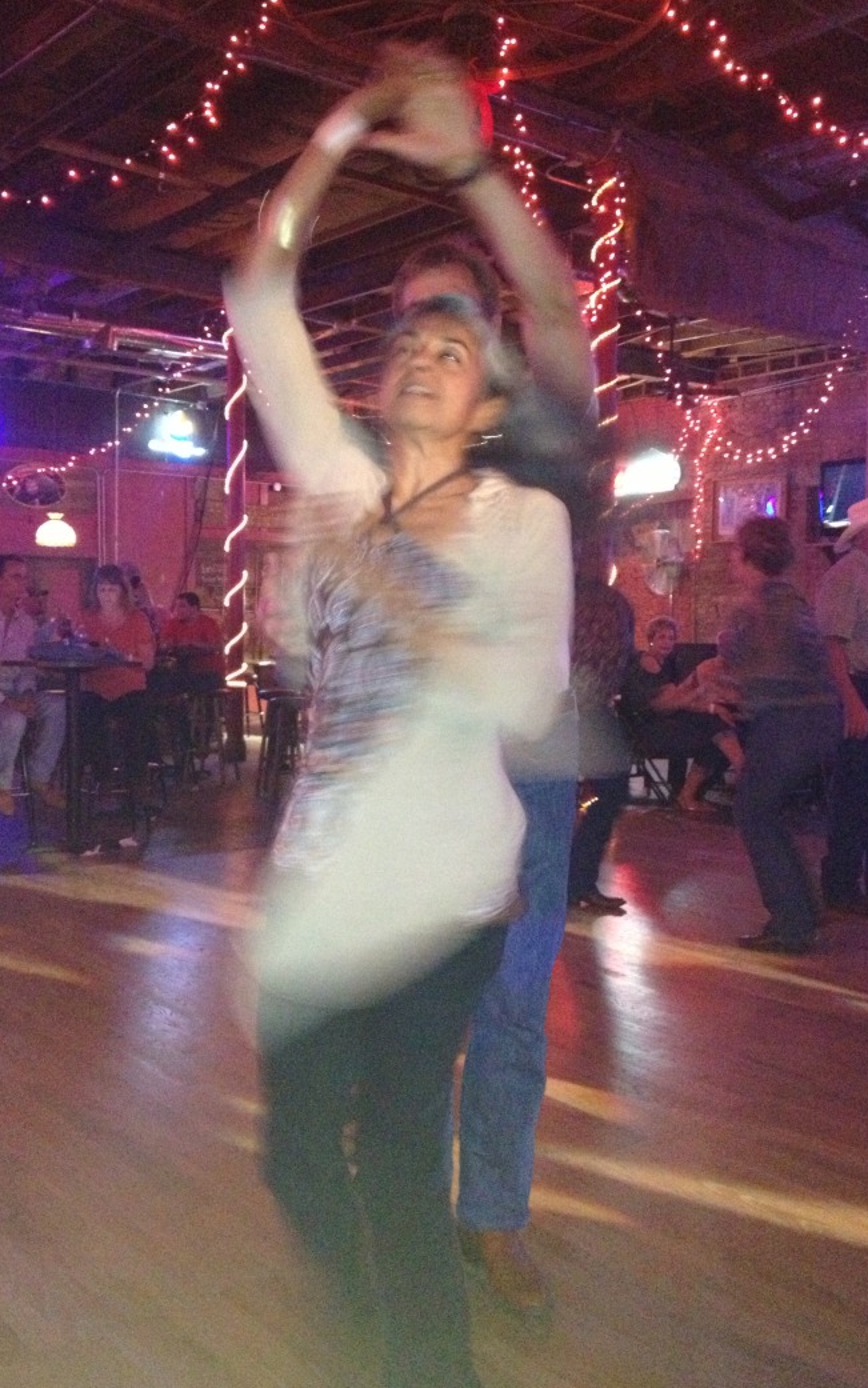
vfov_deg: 51.5
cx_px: 416
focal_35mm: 38
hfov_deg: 33.6
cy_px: 691
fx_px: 1438
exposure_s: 1/16
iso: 800
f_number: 2.4
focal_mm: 4.28
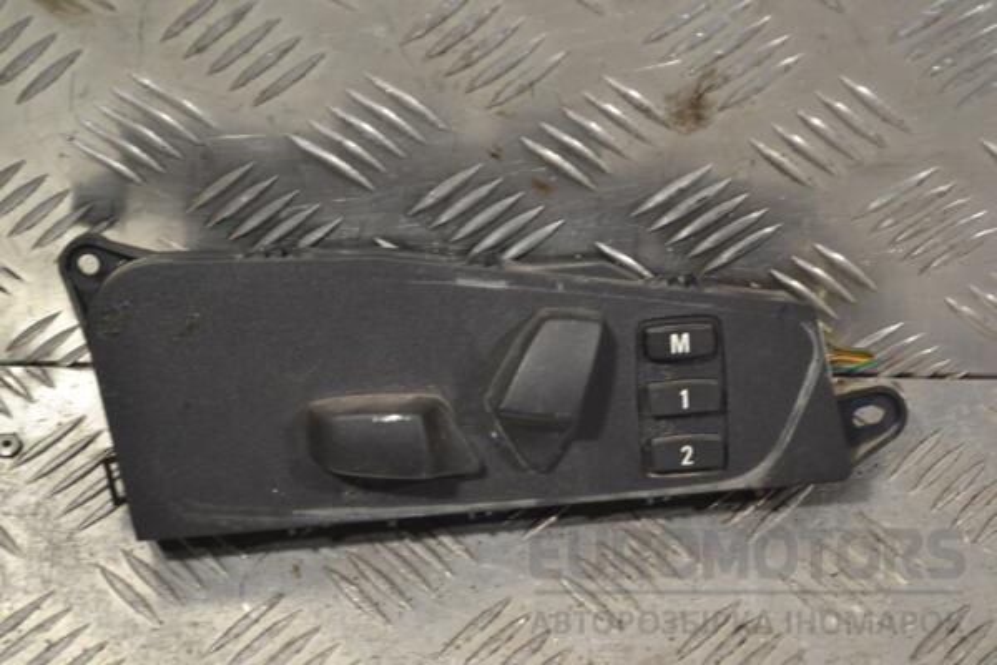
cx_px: 498
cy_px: 332
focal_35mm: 82
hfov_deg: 24.6
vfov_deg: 16.6
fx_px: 2285
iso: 560
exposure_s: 1/60
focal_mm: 55
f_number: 5.6
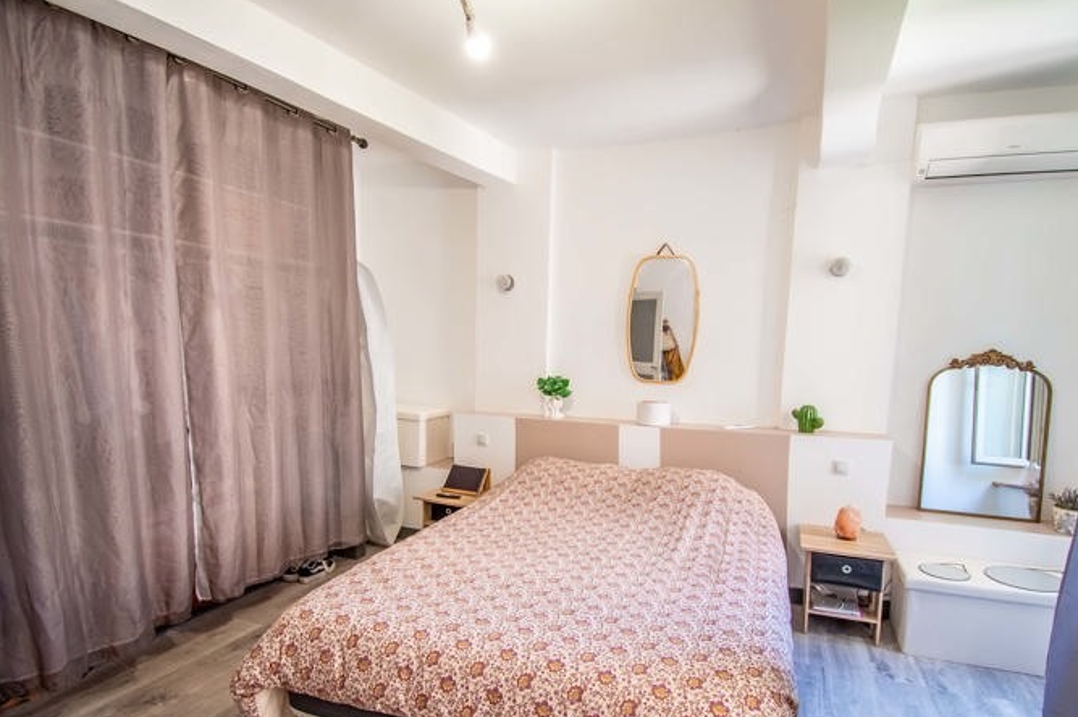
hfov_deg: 90.0
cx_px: 553
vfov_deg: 66.8
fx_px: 539
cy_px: 421
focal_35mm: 18
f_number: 4.5
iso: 1000
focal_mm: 10
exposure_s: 1/50
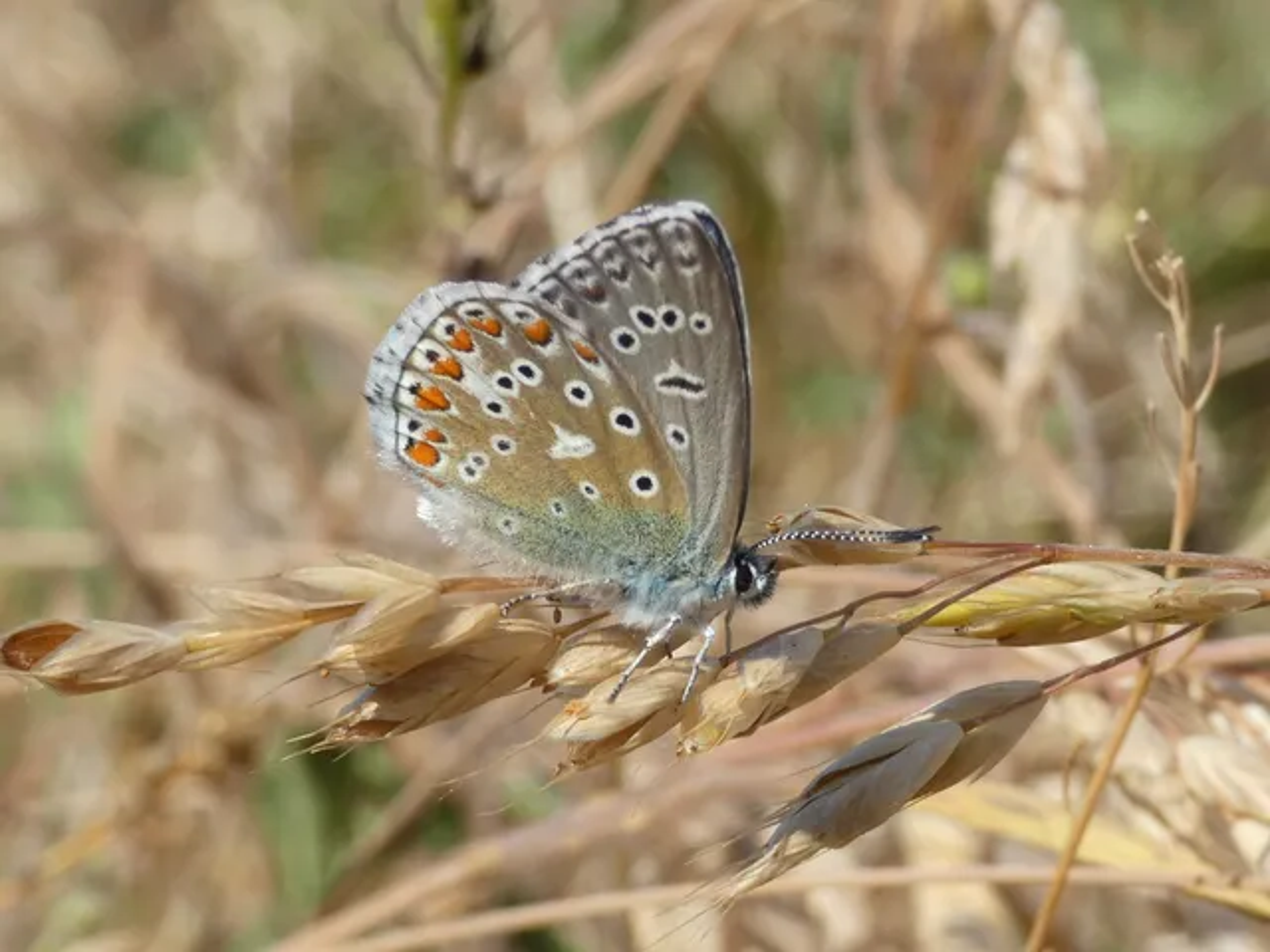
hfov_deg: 14.9
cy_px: 476
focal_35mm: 132
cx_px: 635
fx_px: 4843
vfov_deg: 11.2
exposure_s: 1/160
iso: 80
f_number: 5.2
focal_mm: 23.7
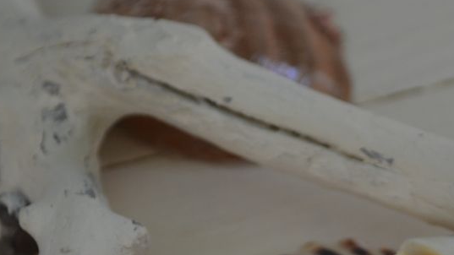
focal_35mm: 193
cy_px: 222
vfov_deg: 6.3
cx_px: 429
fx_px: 2325
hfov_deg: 11.1
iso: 280
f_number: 5.6
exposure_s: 1/125
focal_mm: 55
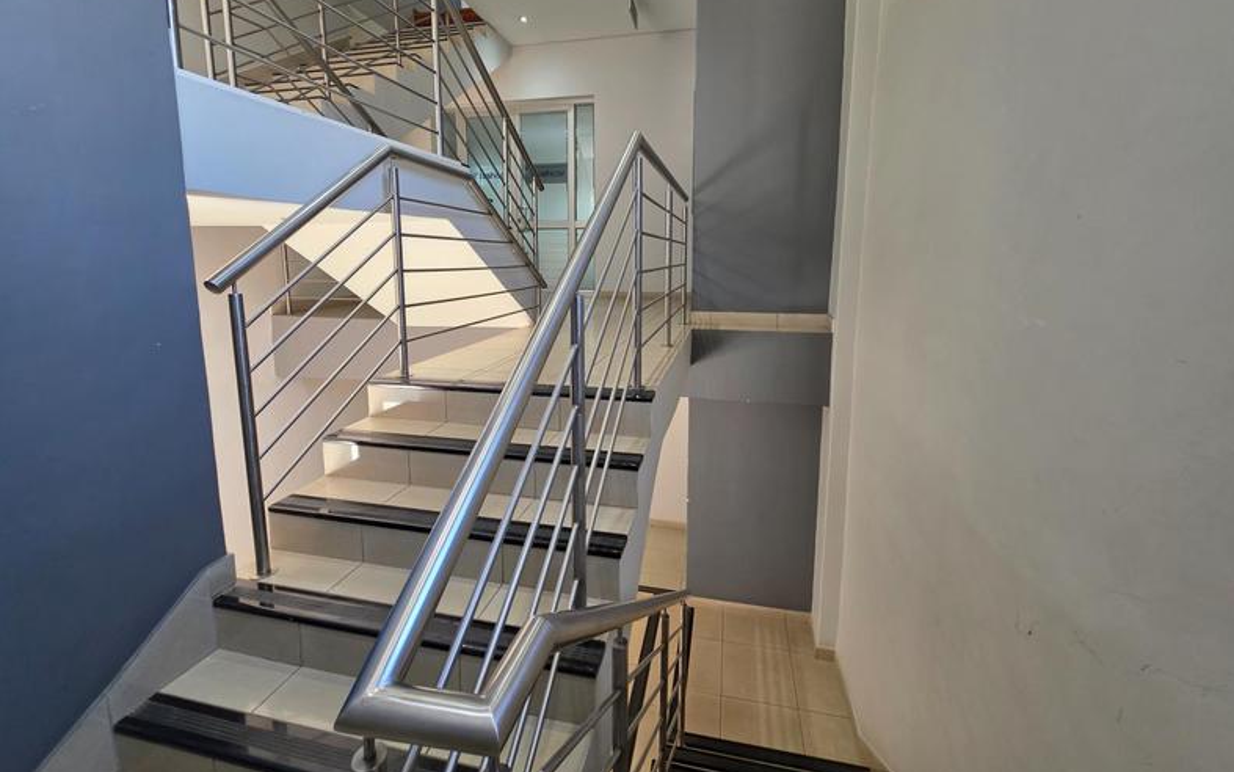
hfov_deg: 105.3
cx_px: 626
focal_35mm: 14
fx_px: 471
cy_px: 323
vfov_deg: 78.1
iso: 160
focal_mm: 2.2
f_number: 1.9
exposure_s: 1/100
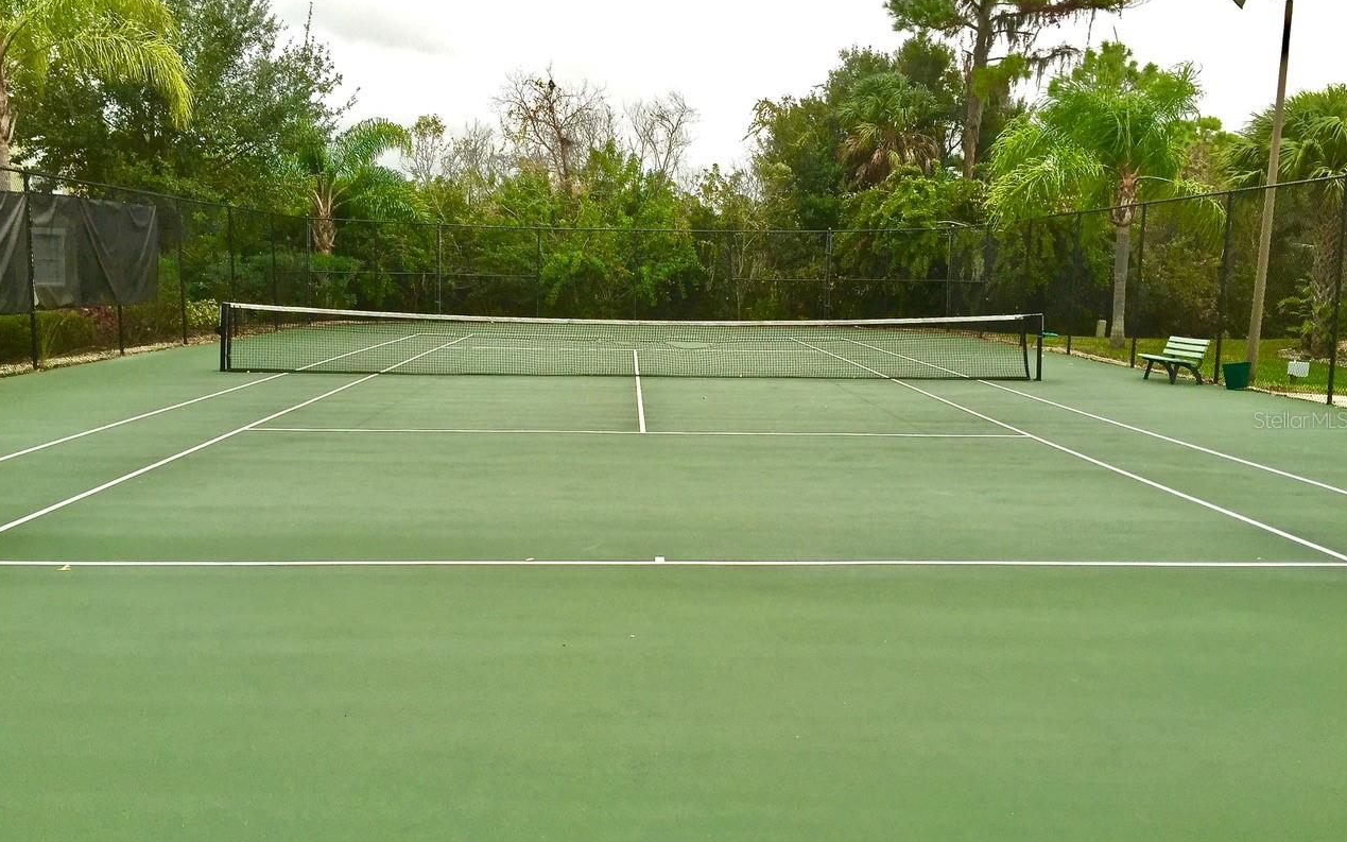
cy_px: 419
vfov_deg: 40.6
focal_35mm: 31
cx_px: 674
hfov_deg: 61.2
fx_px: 1138
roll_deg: -1.9
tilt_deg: -6.3
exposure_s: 1/129
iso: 32
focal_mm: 4.15
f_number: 2.2
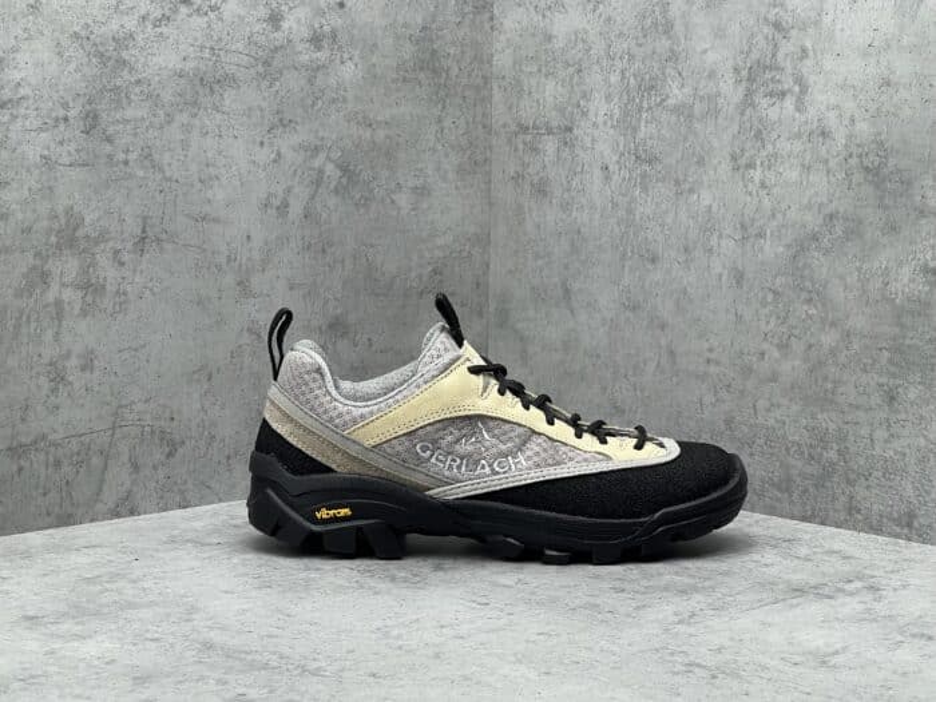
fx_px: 2082
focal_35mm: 77
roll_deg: -0.7
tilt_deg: -7.2
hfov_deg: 25.3
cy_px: 351
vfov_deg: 19.1
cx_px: 468
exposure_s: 1/100
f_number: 2.8
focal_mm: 9
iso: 100
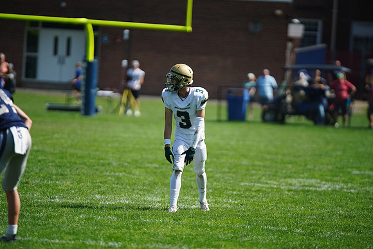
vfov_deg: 4.6
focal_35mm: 300
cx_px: 186
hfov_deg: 6.9
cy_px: 124
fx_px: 3109
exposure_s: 1/4000
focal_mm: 300
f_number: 2.8
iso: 400
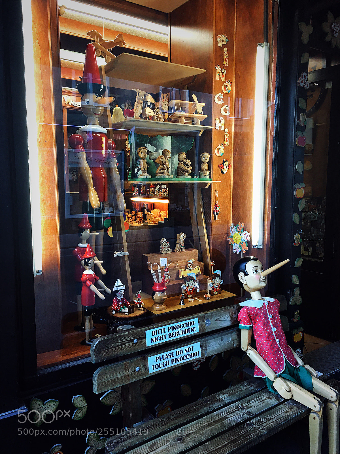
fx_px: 380
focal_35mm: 29
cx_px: 170
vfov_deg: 61.7
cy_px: 227
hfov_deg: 48.2
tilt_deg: -6.2
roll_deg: -0.1
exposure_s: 1/33
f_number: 2.2
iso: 25
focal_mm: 4.15
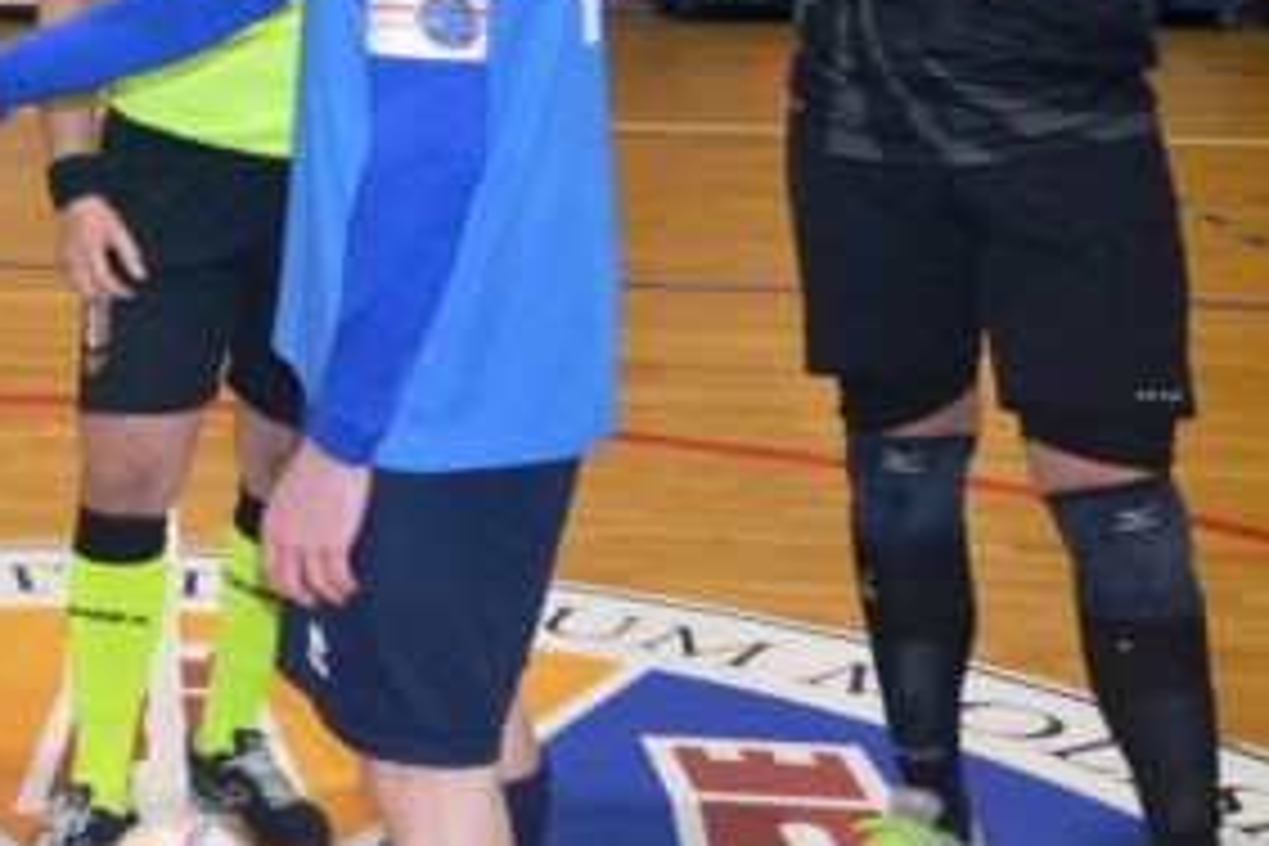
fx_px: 3137
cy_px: -32
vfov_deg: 15.1
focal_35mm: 89
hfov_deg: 21.4
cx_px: -216
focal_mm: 24
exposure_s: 1/60
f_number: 3.8
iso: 3200
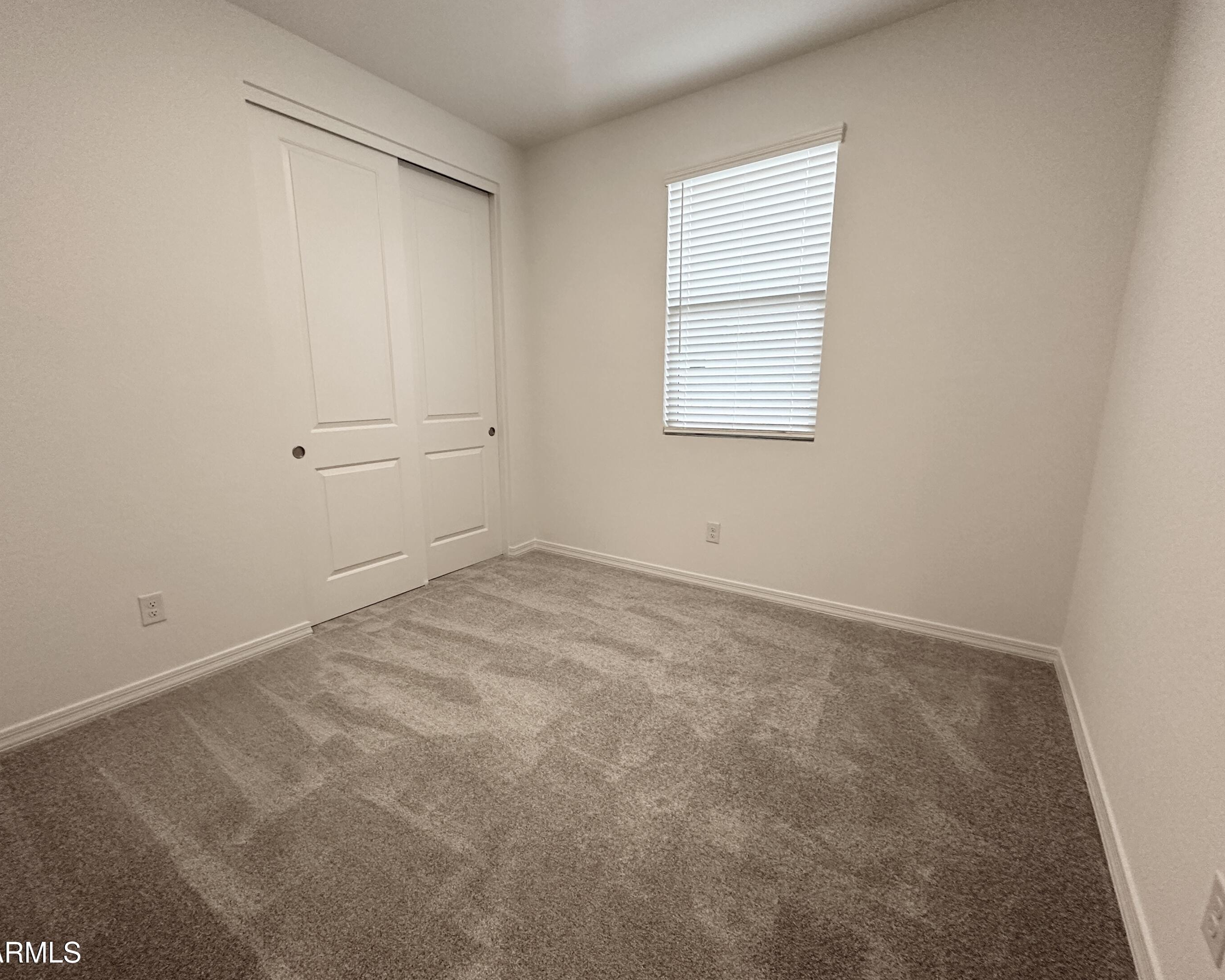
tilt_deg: -11.4
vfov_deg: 84.0
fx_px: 544
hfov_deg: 96.7
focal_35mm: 15
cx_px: 584
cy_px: 494
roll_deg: -0.2
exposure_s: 1/120
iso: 250
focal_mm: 2.22
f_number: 2.2
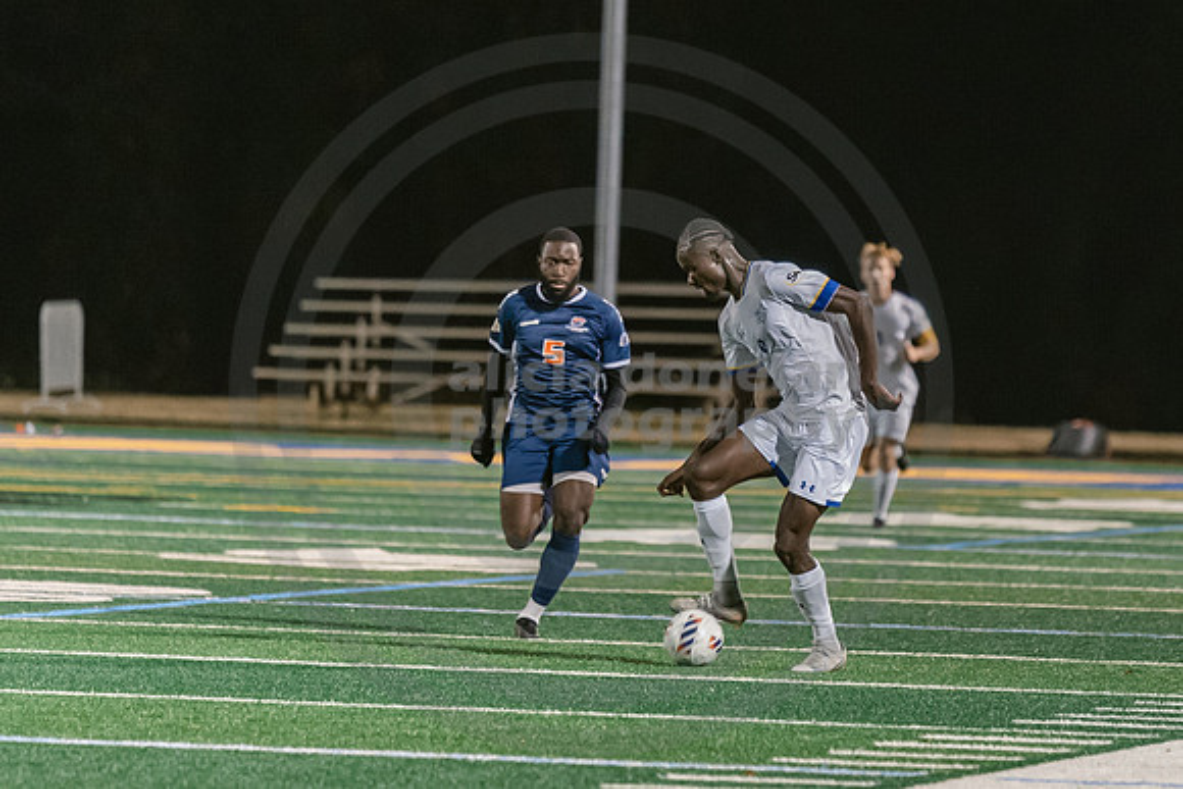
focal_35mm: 438
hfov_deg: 4.7
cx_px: 809
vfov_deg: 3.1
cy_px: 284
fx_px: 14400
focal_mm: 200
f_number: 2.8
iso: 3200
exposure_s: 1/500
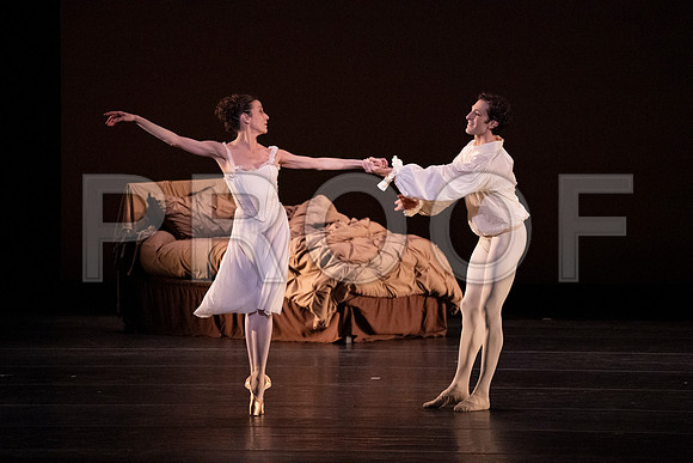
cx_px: 346
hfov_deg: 5.9
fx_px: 6700
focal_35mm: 348
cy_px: 232
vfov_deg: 4.0
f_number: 5.6
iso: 20000
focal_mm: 348
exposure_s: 1/400
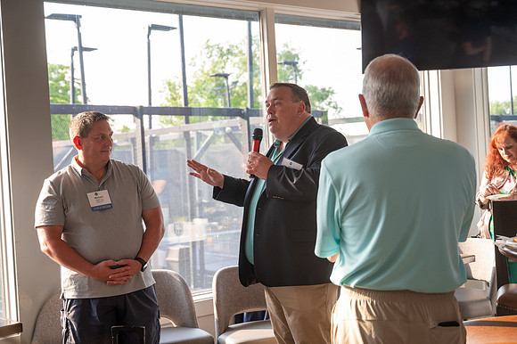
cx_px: 258
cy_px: 172
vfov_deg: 27.0
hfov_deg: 39.6
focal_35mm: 50
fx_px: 718
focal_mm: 50
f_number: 4
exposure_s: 1/250
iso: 640
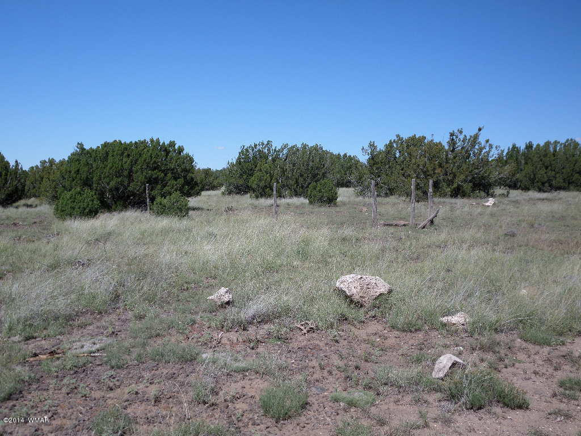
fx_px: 705
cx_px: 290
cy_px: 218
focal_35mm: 42
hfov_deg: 44.8
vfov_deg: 34.3
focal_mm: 7.6
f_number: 3.9
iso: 80
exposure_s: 1/1000
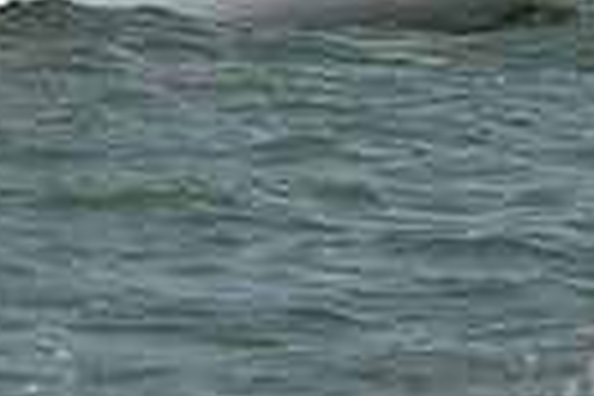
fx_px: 9454
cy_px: -286
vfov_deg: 2.4
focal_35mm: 573
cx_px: 153
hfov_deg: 3.6
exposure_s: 1/1250
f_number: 5
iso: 320
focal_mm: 130
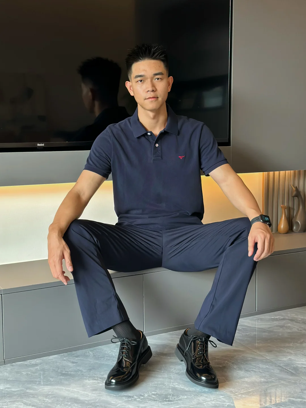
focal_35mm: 48
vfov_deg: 39.7
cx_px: 153
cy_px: 204
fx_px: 566
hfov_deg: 30.3
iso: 125
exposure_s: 1/116
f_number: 1.78
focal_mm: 6.86
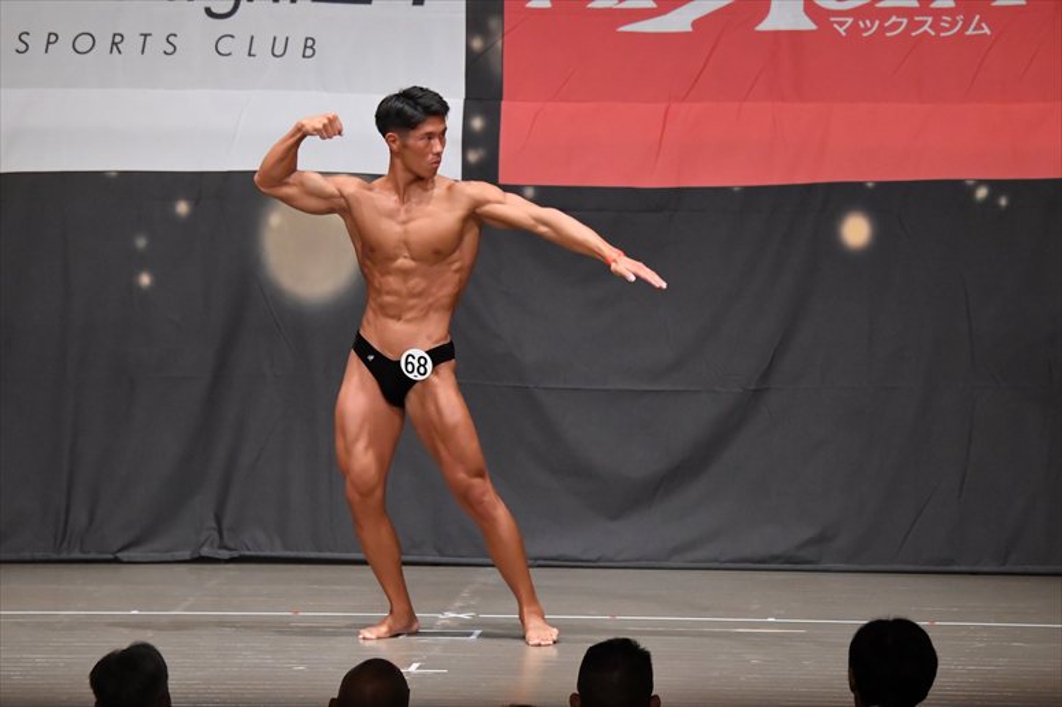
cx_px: 531
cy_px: 354
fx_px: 5956
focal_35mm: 202
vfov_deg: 6.8
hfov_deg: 10.2
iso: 6400
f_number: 5.6
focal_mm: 135
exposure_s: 1/400
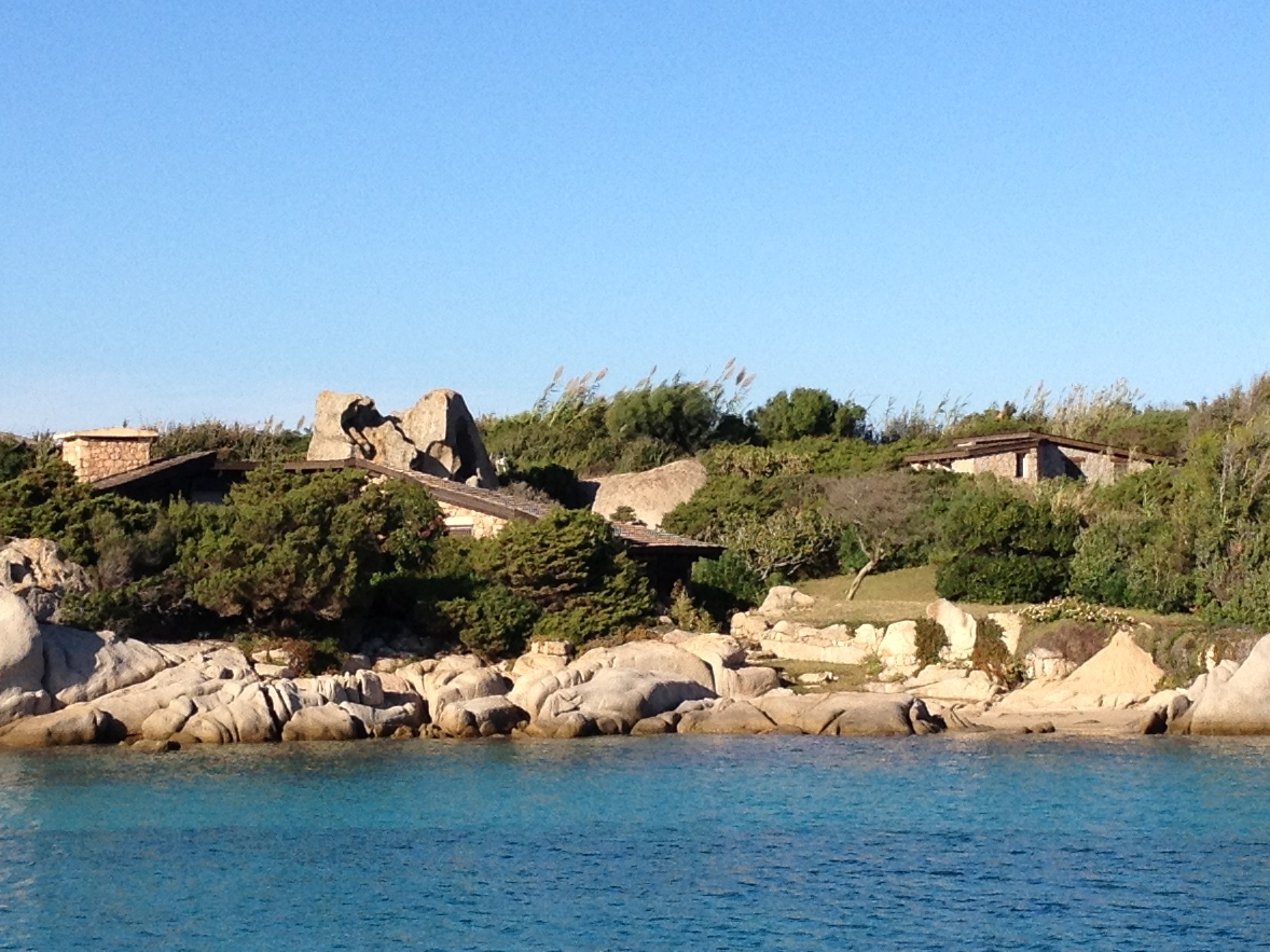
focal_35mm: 97
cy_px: 497
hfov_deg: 20.2
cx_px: 644
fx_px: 3558
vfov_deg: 15.2
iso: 64
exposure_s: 1/1727
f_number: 2.4
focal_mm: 4.28
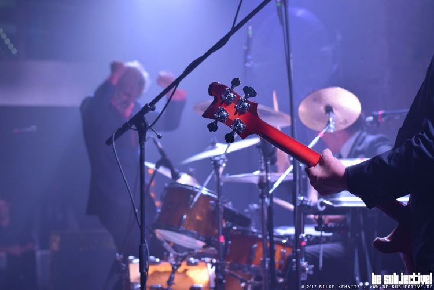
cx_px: 217
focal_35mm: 75
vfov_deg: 18.2
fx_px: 904
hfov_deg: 27.0
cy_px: 145
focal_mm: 50
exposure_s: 1/100
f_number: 3.2
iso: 320
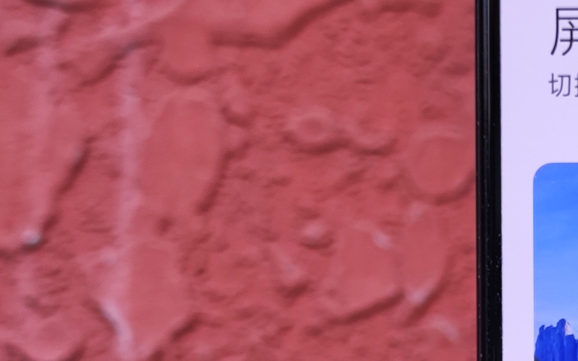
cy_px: 511
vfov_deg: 12.1
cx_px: 785
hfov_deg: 18.4
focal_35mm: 104
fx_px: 1638
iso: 73
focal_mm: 8.7
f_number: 1.9
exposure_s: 1/100
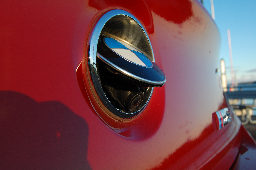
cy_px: 85
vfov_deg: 34.1
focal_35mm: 39
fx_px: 277
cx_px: 128
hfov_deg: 49.6
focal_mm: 26
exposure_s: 1/400
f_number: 10
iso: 400
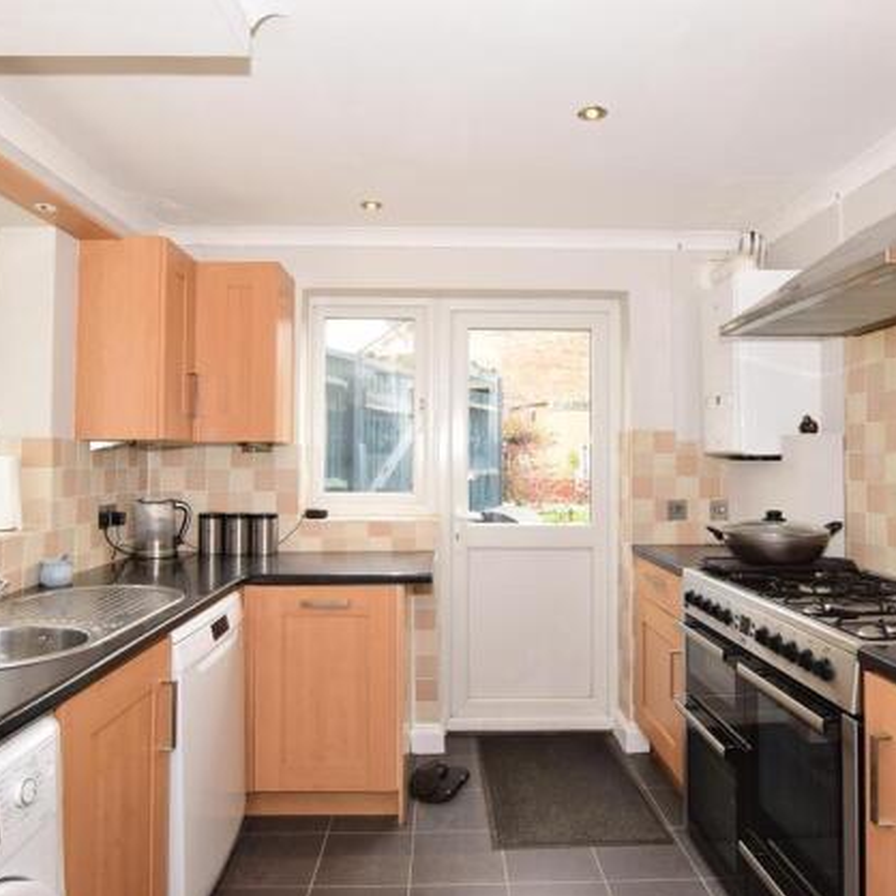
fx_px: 586
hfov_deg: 74.8
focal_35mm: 20
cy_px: 432
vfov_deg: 74.8
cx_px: 450
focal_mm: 10
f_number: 5.6
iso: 400
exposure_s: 1/60
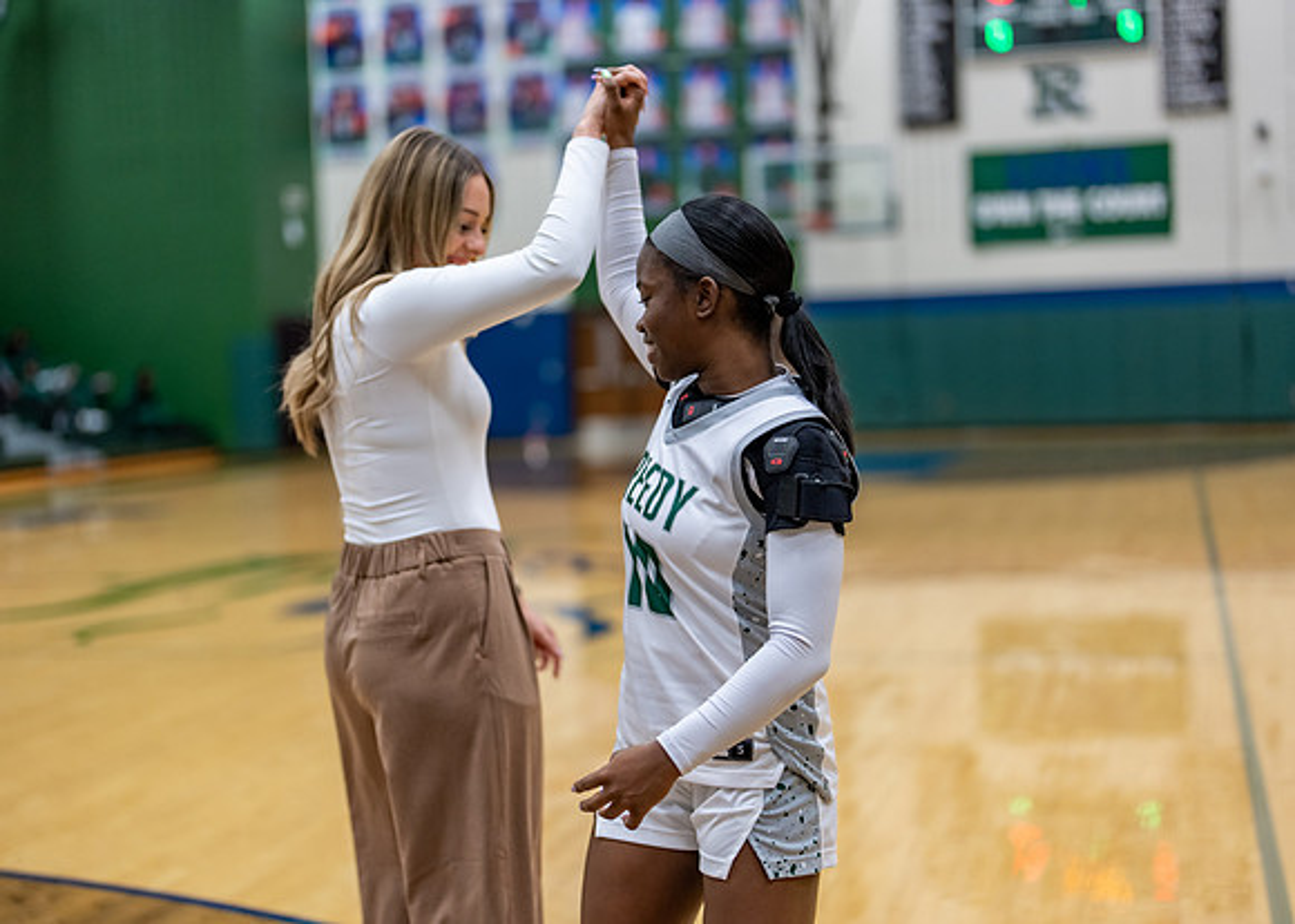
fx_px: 1926
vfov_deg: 27.0
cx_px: 648
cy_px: 462
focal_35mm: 52
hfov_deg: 37.2
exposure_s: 1/800
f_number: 1.2
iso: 800
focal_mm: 50
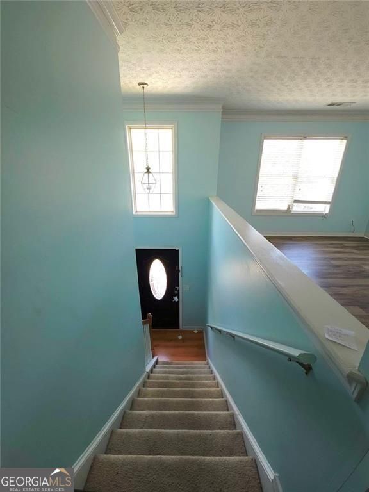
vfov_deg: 106.2
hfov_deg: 89.9
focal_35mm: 13
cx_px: 184
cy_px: 246
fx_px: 185
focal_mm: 2.2
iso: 64
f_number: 2.2
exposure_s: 1/40
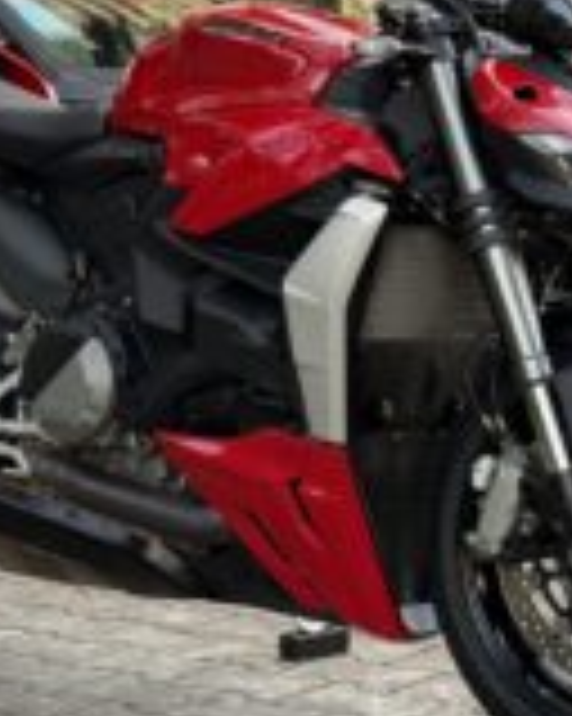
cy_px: 236
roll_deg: +0.0
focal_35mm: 110
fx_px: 2330
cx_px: 293
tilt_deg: -2.4
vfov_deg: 17.4
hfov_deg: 14.0
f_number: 1.78
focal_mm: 6.76
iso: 125
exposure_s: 1/242
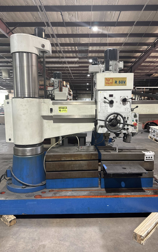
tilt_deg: -5.5
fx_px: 179
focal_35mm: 26
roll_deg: +0.5
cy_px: 126
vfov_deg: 70.4
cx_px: 83
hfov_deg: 47.6
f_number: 1.78
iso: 250
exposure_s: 1/60
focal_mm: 6.76
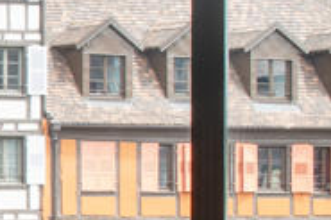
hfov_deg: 8.3
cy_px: 201
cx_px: -555
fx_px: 2039
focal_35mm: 222
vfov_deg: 6.2
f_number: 16
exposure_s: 1/3
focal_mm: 32
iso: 200
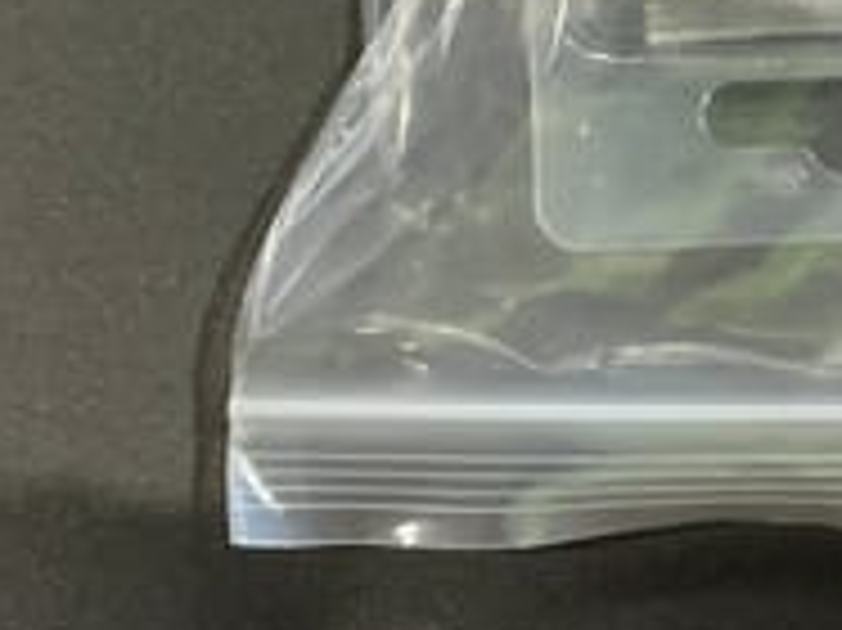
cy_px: -155
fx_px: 1823
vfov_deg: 18.4
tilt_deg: -72.5
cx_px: 617
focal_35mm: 75
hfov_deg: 25.7
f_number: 1.8
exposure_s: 1/50
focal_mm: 3
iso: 100
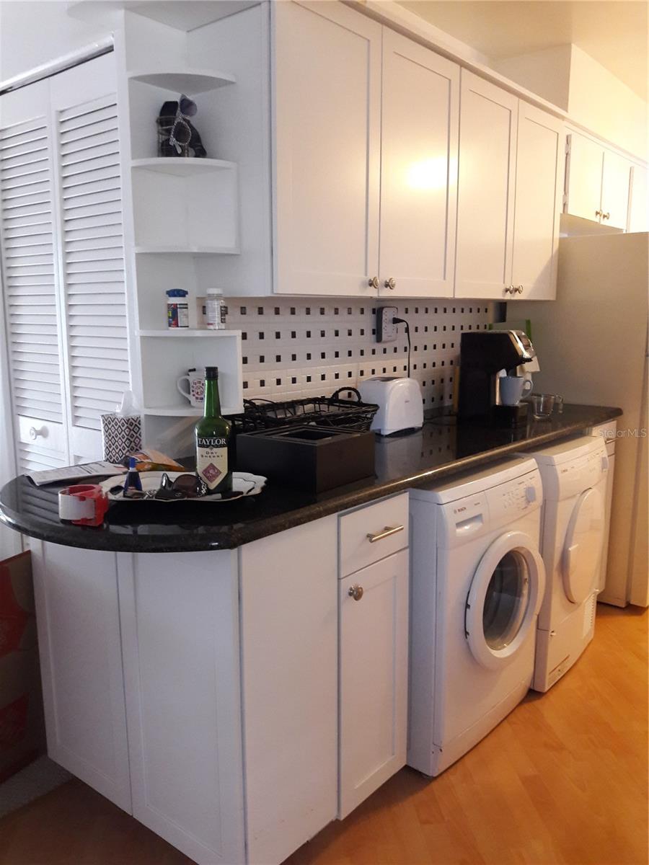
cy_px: 432
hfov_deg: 49.7
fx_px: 700
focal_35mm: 28
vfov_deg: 63.4
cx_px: 324
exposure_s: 1/15
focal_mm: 3.7
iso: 160
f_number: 1.9
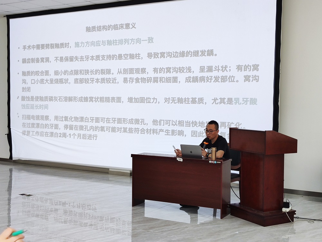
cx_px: 161
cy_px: 121
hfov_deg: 40.4
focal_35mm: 47
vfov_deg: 30.9
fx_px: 437
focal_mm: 4.75
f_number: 1.75
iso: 349
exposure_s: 1/100
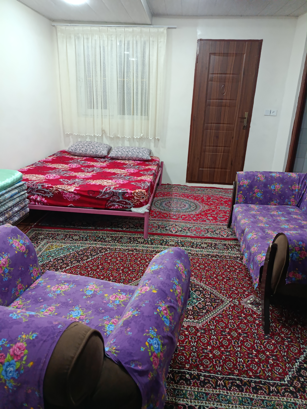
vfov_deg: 71.6
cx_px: 154
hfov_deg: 56.8
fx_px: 284
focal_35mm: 24
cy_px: 204
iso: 1084
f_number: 1.7
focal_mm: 5.24
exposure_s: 1/100
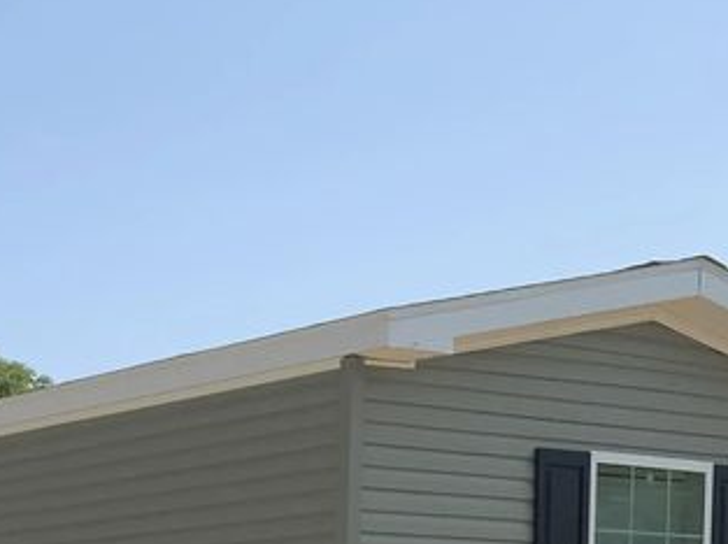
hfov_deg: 19.6
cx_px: -126
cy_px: 802
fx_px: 1996
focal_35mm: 95
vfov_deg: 14.5
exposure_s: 1/2320
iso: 16
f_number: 1.8
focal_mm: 3
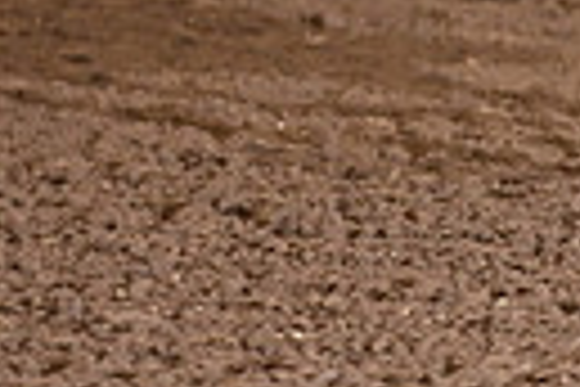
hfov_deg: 2.8
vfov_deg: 1.9
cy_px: -407
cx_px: 1084
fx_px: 11631
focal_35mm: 722
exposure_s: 1/250
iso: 1600
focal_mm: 160
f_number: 3.5
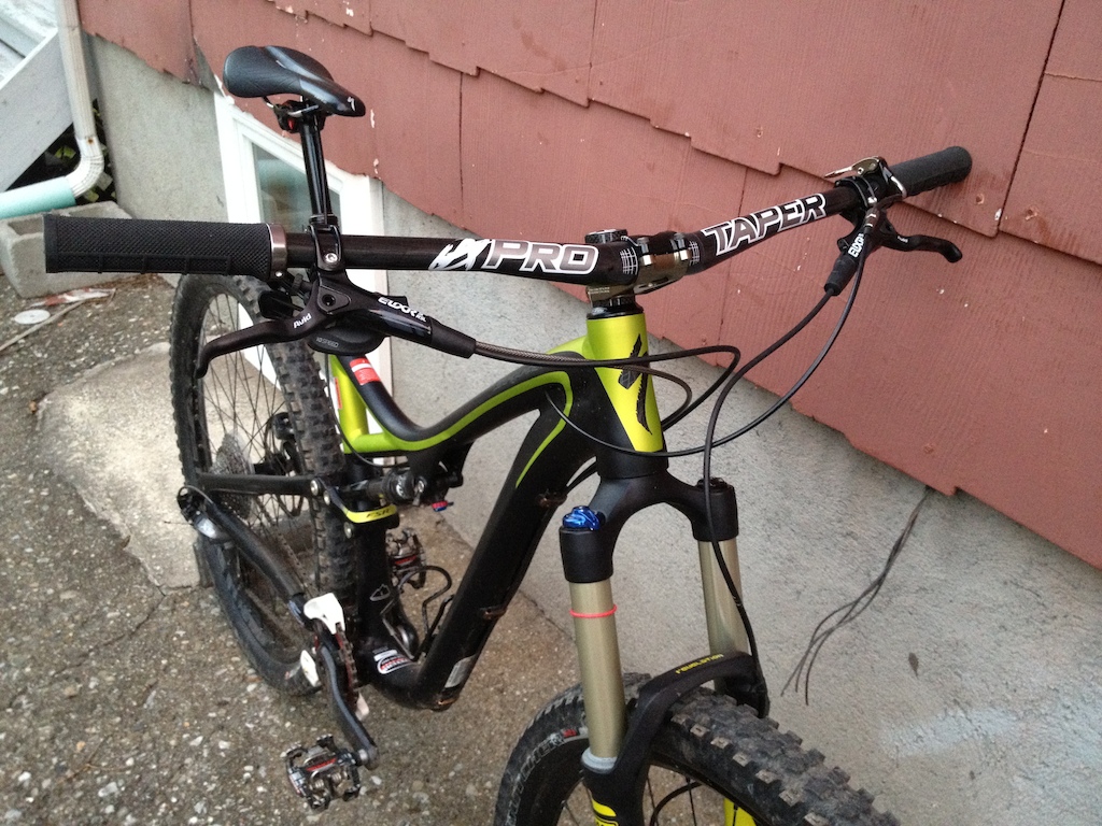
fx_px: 1114
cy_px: 413
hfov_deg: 52.6
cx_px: 551
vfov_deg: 40.7
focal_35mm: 35
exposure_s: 1/20
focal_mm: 4.28
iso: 320
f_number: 2.4
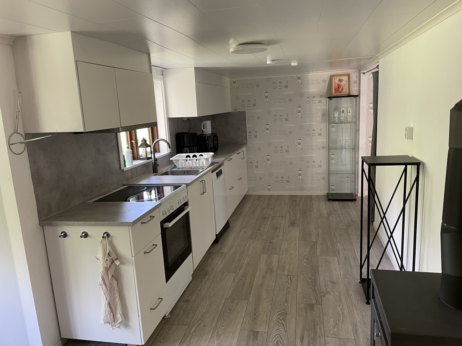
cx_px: 231
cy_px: 173
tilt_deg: -8.4
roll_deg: +3.5
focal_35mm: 26
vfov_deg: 53.1
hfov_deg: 67.3
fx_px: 347
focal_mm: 4.2
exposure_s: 1/70
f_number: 1.6
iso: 125
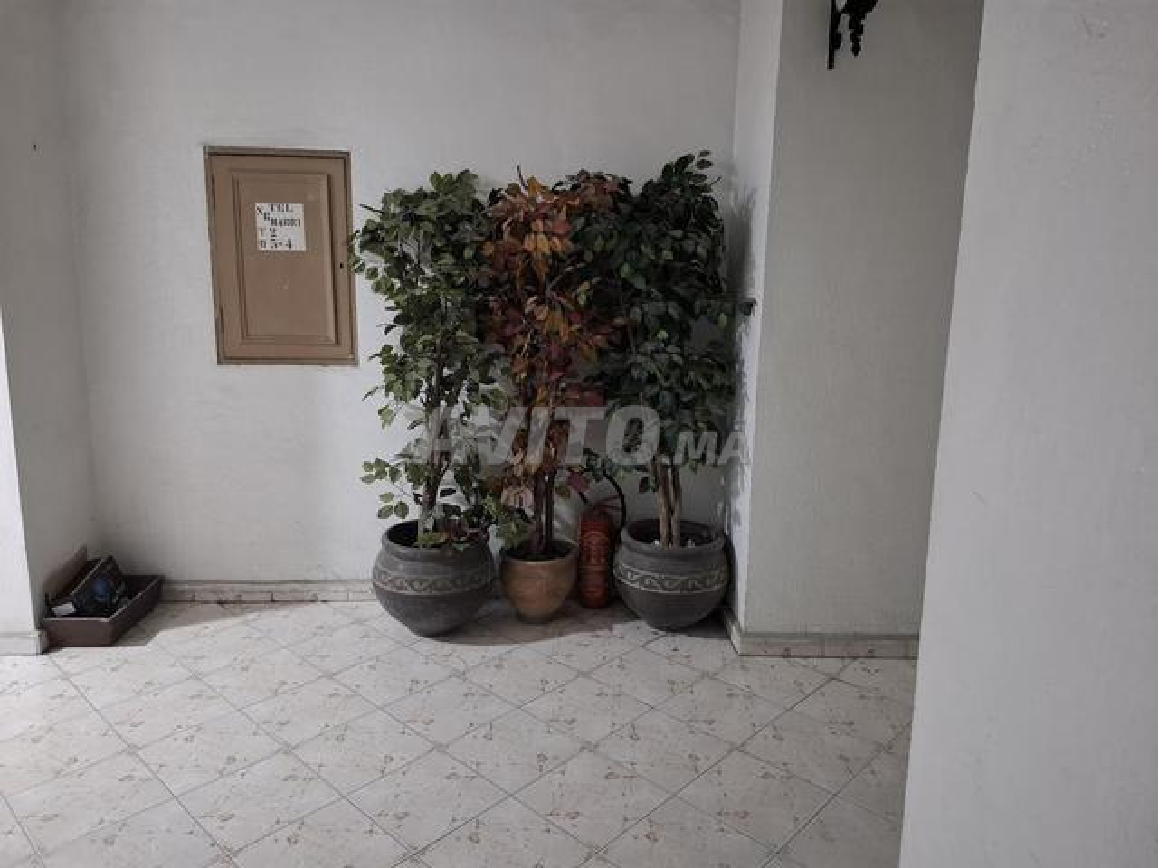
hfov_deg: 73.9
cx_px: 579
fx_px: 769
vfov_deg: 58.9
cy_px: 434
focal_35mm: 23
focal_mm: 5.54
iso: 400
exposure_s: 1/25
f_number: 1.8
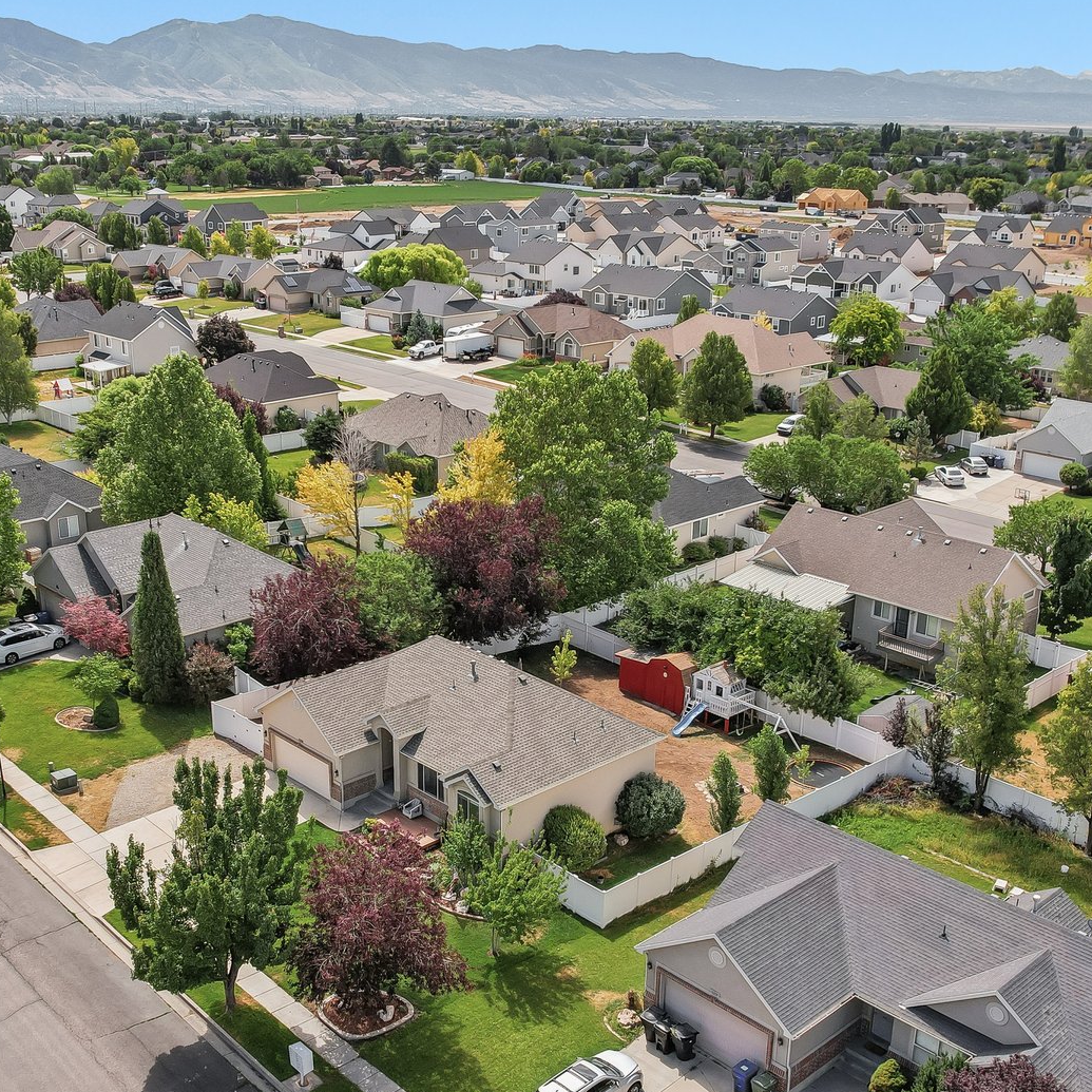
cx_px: 495
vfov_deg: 44.8
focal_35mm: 37
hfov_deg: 44.9
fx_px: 1321
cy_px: 612
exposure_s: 1/60
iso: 110
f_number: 2.8
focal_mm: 8.4
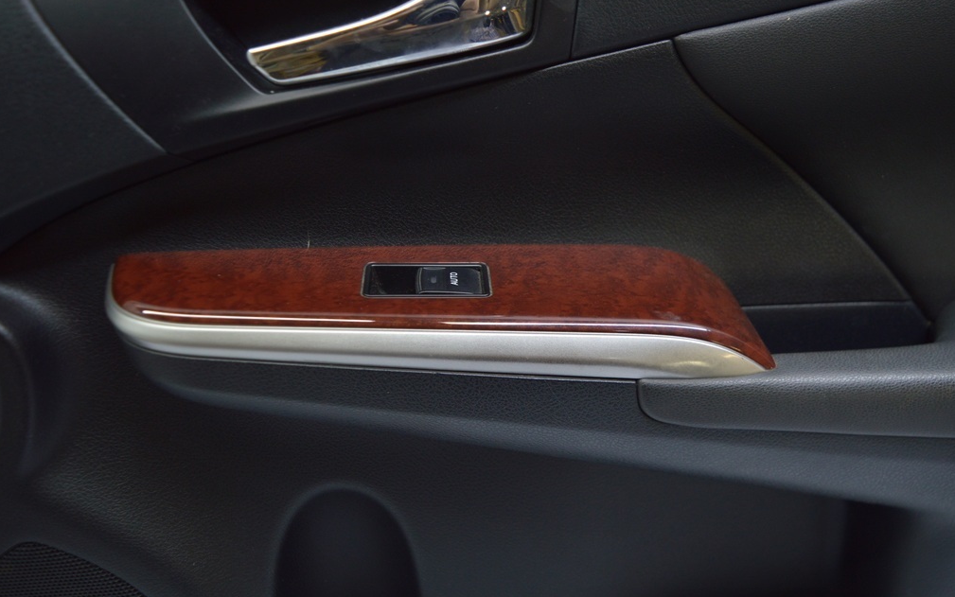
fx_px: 807
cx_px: 482
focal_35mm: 31
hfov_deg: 61.2
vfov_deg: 40.6
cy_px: 299
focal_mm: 20
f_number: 3.8
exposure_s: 1/50
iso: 400
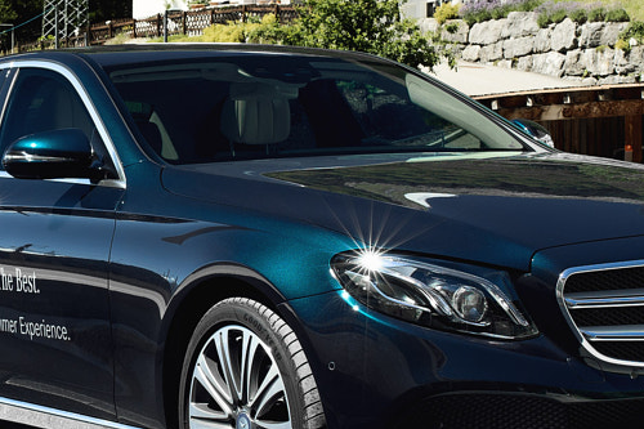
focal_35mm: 112
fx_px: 2003
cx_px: 124
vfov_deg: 12.2
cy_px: 275
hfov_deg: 18.1
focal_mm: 35
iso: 100
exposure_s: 1/20
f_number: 8
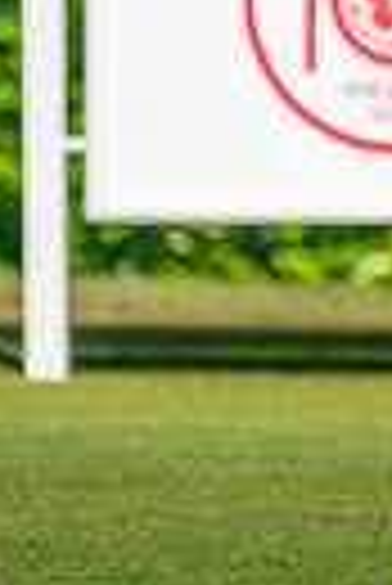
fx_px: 25345
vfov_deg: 1.3
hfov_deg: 0.9
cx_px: 617
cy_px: -400
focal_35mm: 1556
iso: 200
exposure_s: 1/5000
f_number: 5
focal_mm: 300
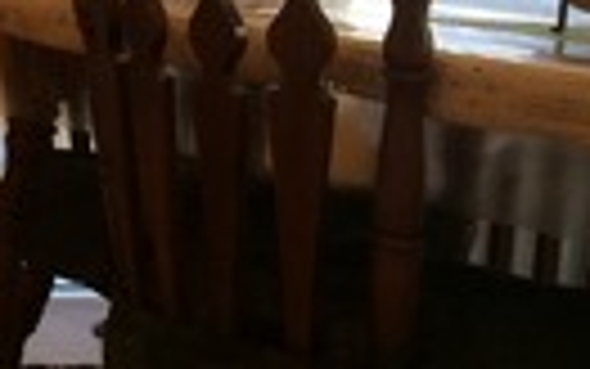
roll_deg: -4.1
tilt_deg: -3.3
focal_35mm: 150
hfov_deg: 11.8
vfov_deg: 8.7
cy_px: -63
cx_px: -730
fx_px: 2413
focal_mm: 4.15
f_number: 2.2
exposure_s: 1/30
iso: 100
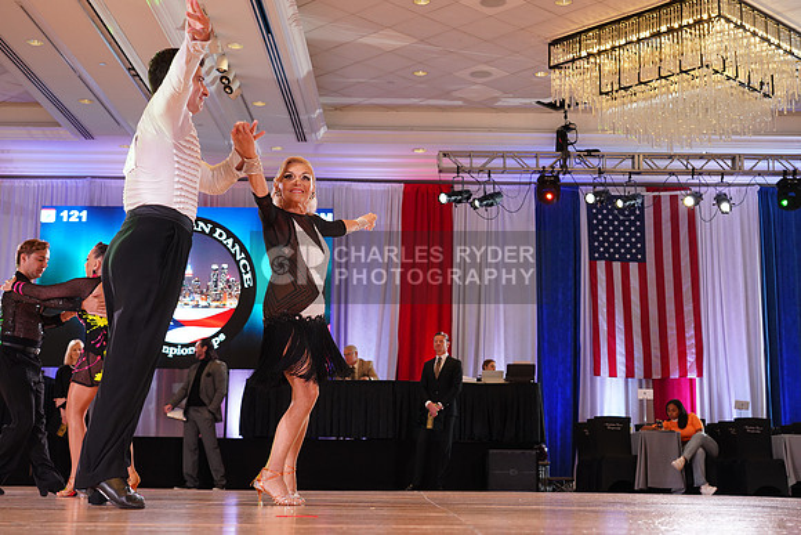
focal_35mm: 50
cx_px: 400
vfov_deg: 27.0
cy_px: 268
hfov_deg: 39.6
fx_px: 1113
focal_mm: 50
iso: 1600
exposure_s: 1/160
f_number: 5
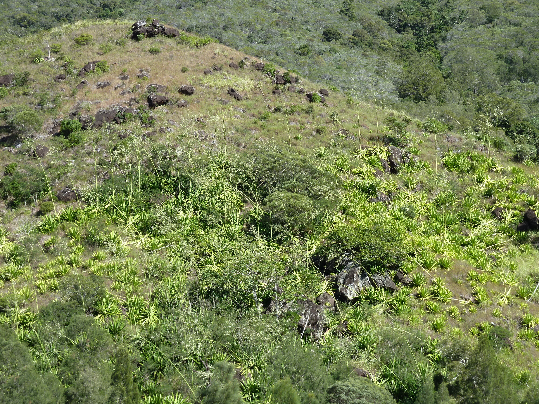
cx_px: 270
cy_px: 202
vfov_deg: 18.9
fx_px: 1215
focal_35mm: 78
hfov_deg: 25.0
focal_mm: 12.8
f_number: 4.2
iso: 80
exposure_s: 1/250
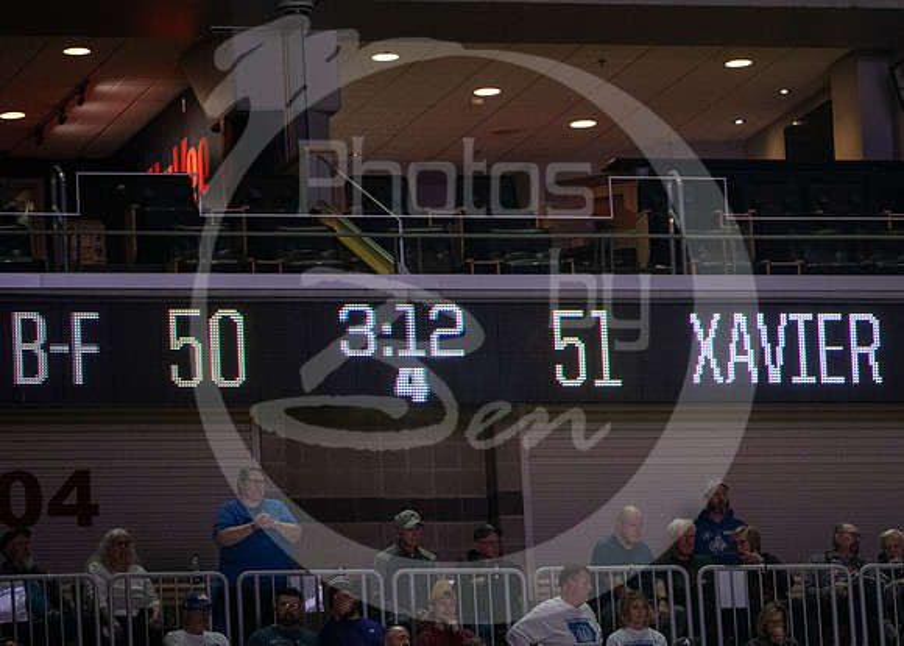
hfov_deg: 7.7
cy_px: 356
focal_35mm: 261
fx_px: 6687
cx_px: 599
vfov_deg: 5.5
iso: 2500
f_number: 2.8
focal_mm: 200
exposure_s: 1/800
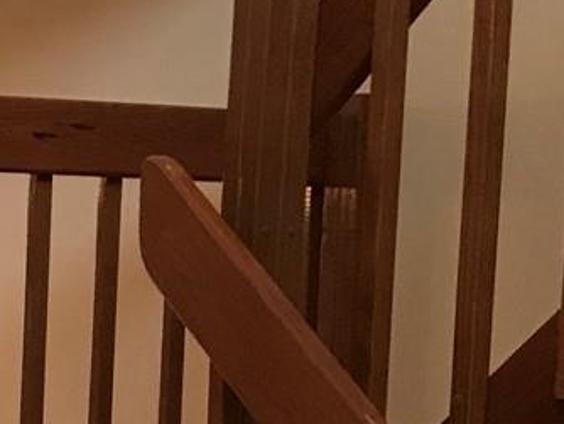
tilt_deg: -6.8
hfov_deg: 12.6
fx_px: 2185
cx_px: -623
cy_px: 600
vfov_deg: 10.7
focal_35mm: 134
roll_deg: +0.0
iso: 40
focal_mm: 3.99
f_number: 1.8
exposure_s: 1/30
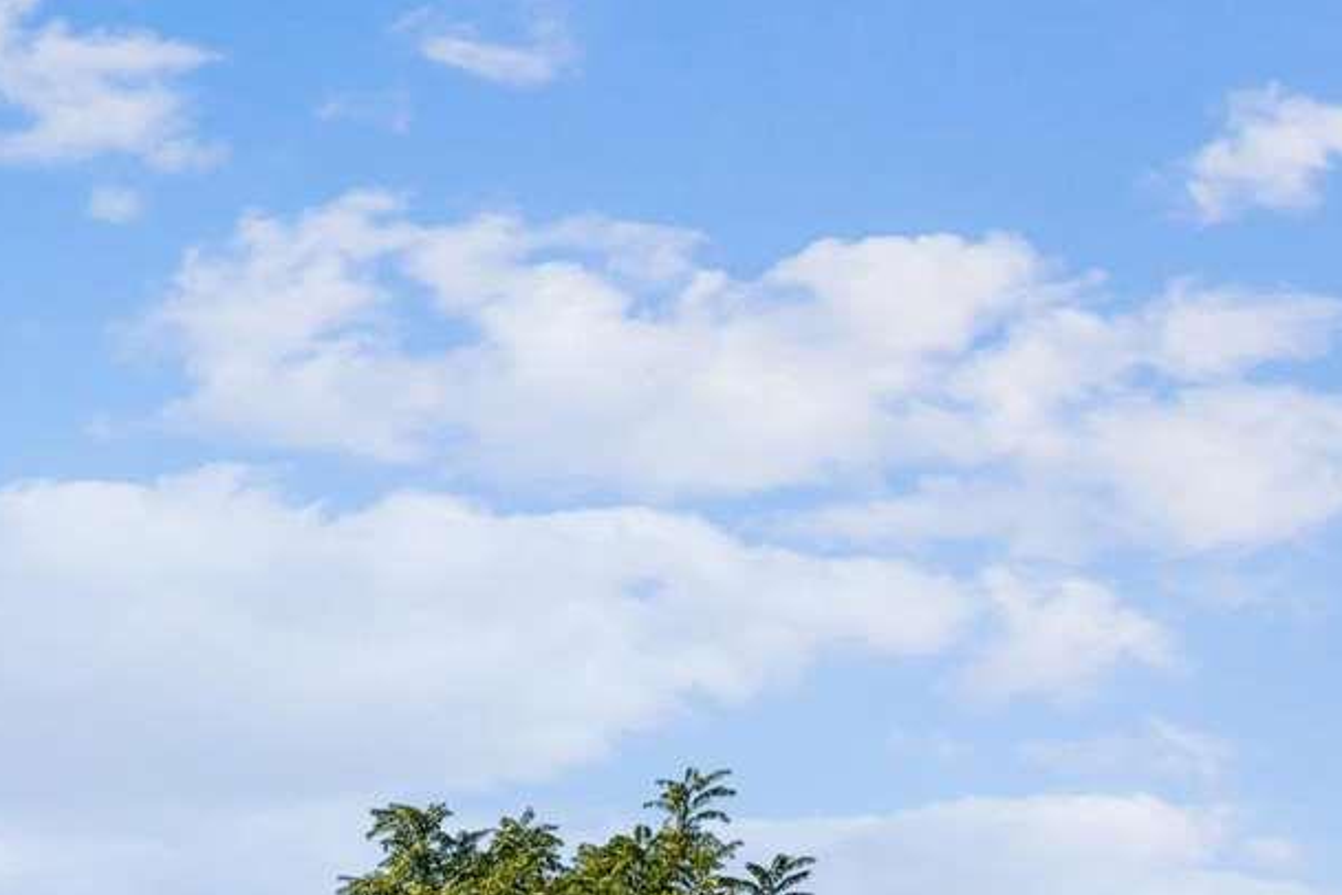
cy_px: 1585
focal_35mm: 111
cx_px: -1177
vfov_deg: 11.5
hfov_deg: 15.5
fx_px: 4138
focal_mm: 22
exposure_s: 1/320
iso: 400
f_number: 13
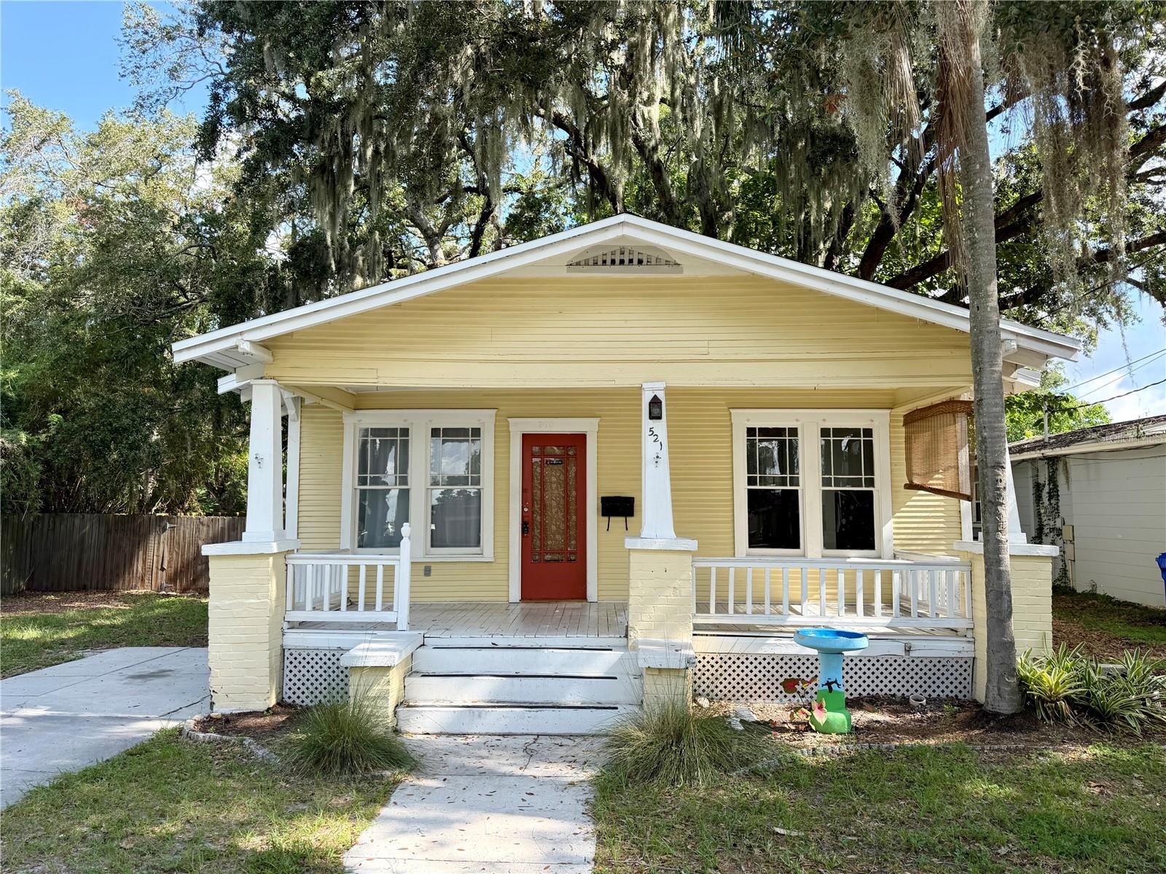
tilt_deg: +5.7
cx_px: 583
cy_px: 437
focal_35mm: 24
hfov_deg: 71.6
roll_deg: +0.1
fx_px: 808
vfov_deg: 56.8
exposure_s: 1/1314
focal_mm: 6.76
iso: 100
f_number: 1.78
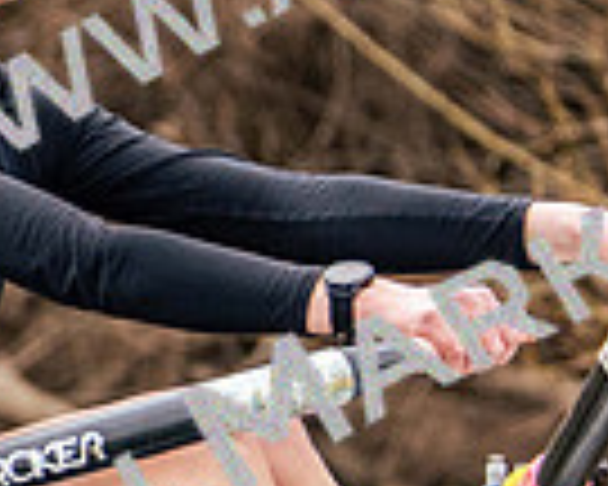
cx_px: -491
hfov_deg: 1.4
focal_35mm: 1427
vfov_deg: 1.1
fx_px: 25678
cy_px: 299
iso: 3200
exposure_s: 1/2000
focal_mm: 353
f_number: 6.3
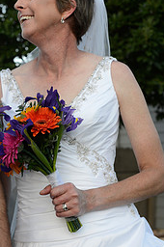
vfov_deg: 23.1
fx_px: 603
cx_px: 21
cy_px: 113
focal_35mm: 88
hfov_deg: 15.3
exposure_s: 1/250
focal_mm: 50
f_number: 5.6
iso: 400
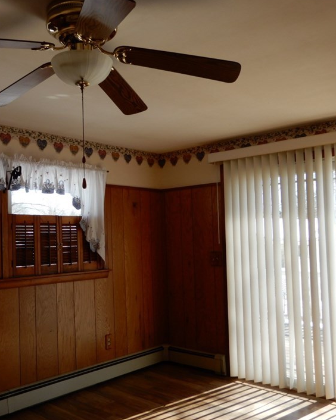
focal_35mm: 34
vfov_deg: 52.8
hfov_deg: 43.1
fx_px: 423
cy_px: 222
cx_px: 135
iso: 80
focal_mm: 4.3
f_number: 3.4
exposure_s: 1/160
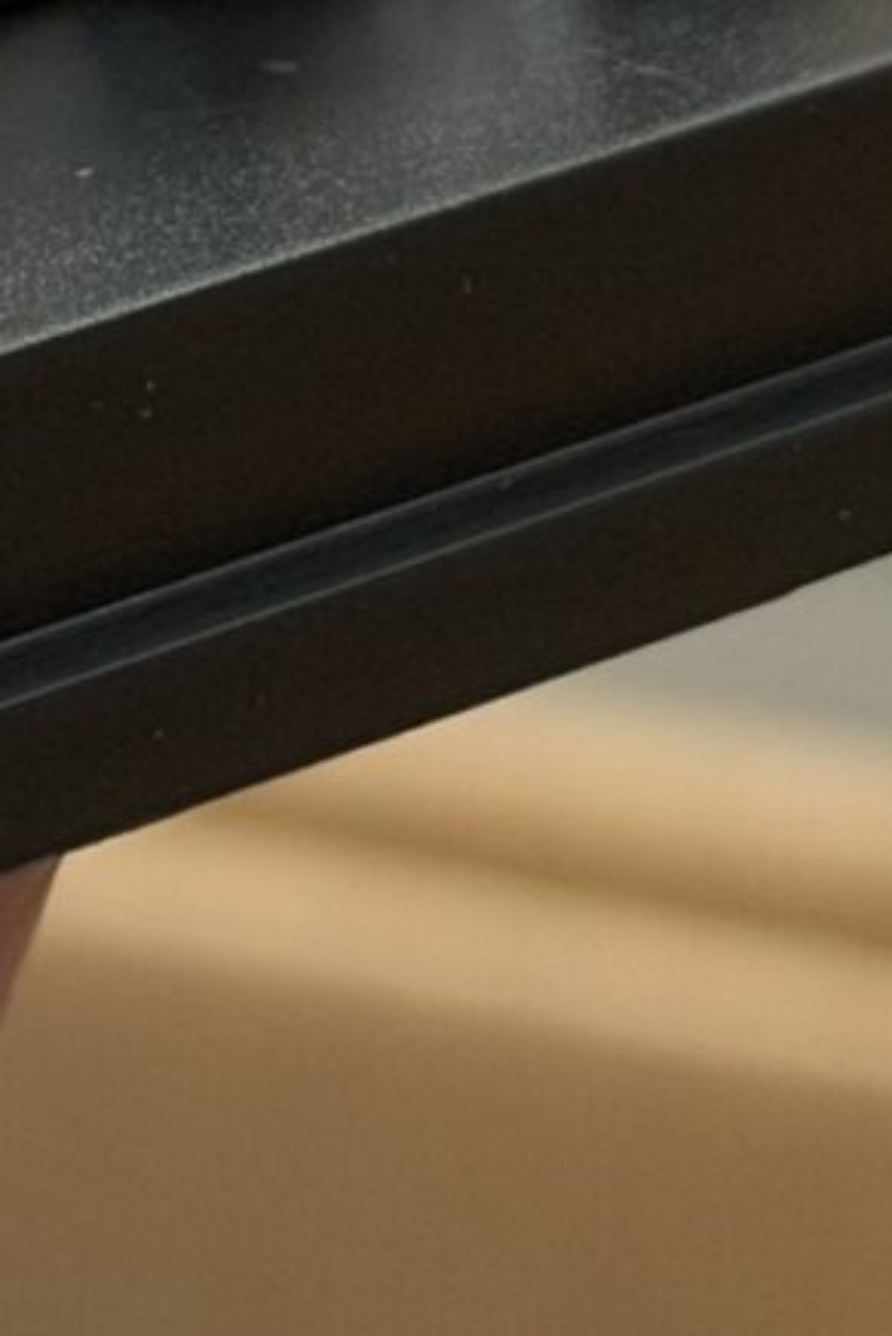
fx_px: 10880
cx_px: -736
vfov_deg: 7.0
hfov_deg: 4.6
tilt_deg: -26.5
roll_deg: -7.4
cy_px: -392
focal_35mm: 293
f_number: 1.78
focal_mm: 6.76
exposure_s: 1/557
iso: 64
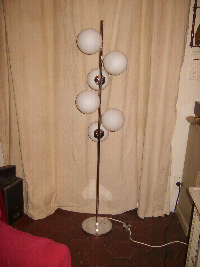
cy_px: 134
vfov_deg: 52.6
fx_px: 270
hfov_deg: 40.7
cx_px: 100
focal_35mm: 35
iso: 100
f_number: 2.8
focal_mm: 7.4
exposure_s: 1/30
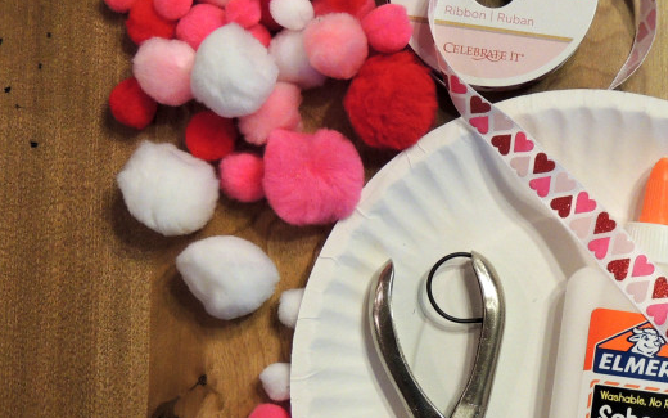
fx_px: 1329
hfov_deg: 27.9
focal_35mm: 73
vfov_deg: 17.9
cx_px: 475
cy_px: 220
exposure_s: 1/50
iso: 280
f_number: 3.3
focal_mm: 6.2
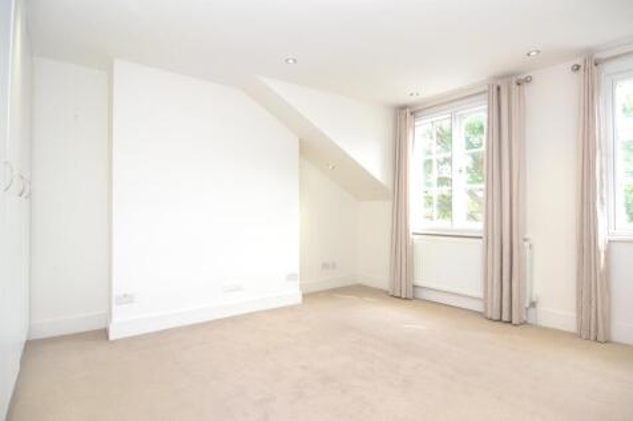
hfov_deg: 90.0
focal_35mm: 18
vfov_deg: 67.3
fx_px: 316
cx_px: 316
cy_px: 210
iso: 400
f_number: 5.6
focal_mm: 12
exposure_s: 1/60
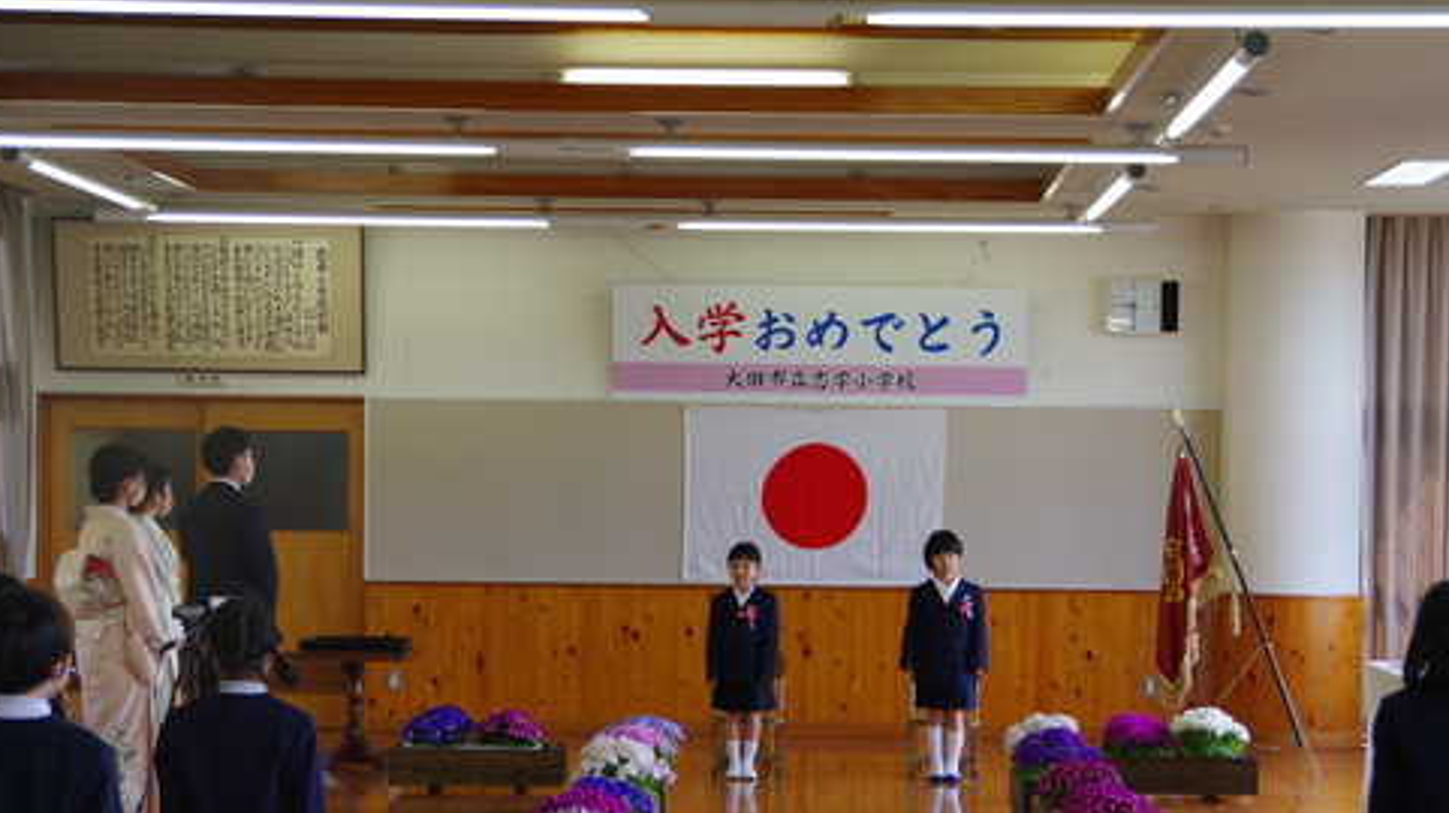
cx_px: 813
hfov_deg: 25.0
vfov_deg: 14.2
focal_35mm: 85
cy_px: 531
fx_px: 3264
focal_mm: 40
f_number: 4.5
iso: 400
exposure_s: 1/100
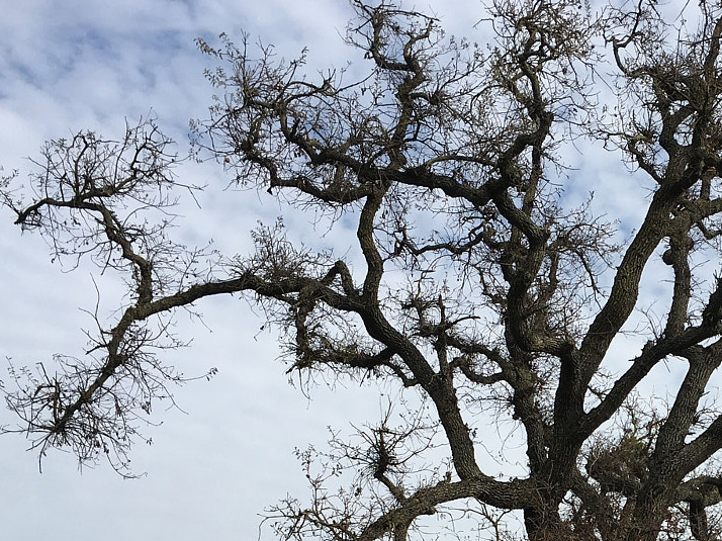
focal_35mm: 65
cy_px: 553
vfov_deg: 21.7
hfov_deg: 28.3
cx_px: 690
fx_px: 1355
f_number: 2.2
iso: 25
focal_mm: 4.15
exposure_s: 1/1399
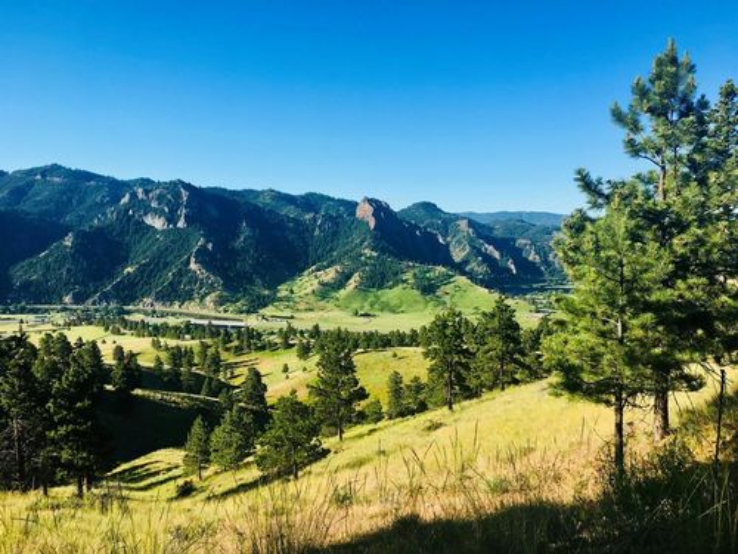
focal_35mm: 29
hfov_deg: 61.7
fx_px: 618
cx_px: 369
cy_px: 277
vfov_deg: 48.2
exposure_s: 1/894
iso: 25
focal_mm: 4.15
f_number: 2.2
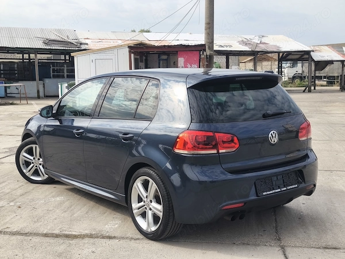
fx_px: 458
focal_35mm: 46
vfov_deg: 31.5
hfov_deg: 41.2
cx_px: 172
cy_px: 130
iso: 50
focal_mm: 6.18
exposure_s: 1/787
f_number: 1.65
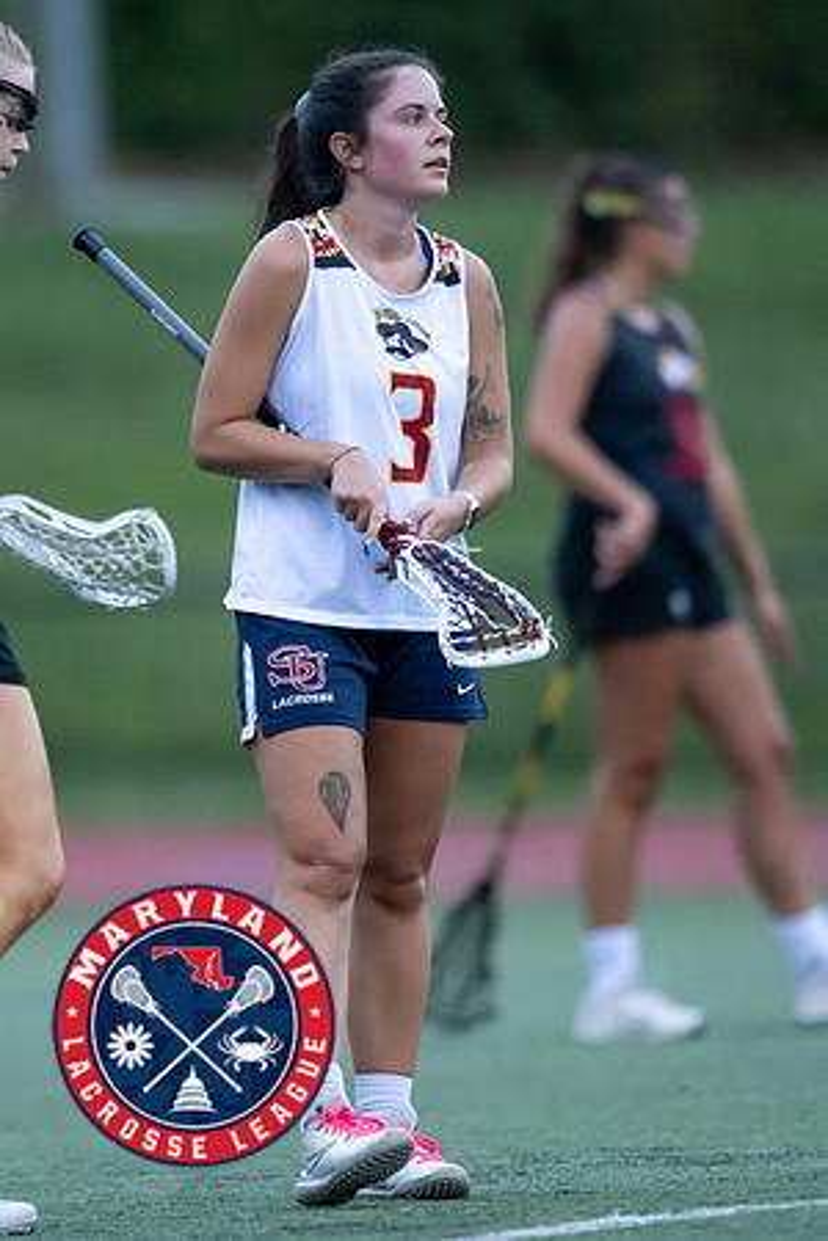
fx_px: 26238
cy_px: 569
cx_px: 359
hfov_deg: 1.8
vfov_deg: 2.7
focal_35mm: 761
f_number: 2.8
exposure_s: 1/1000
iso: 6400
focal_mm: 400
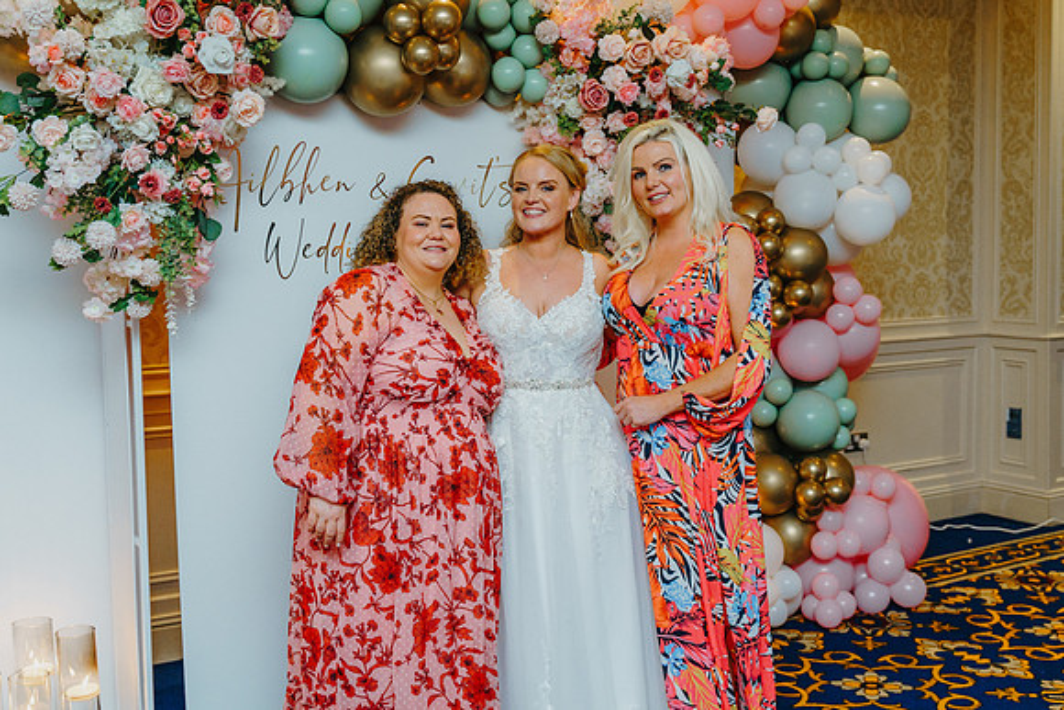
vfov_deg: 31.8
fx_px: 1244
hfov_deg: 46.3
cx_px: 556
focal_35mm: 42
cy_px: 355
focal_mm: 34
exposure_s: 1/200
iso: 2500
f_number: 2.8
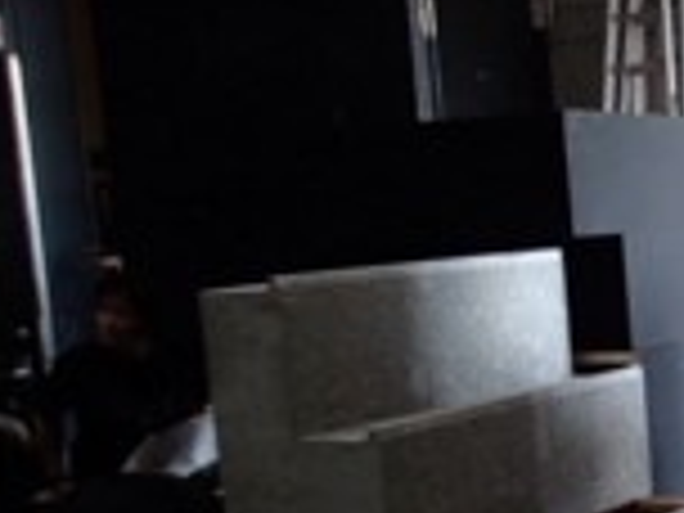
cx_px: 986
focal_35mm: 74
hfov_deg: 22.3
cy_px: 374
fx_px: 1462
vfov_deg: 19.8
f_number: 2
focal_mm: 4.5
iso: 200
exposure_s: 1/50
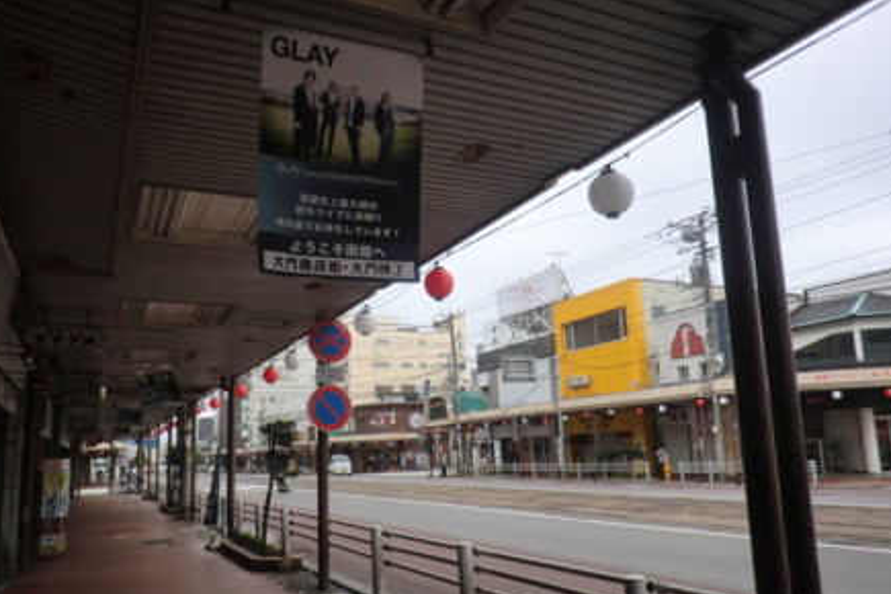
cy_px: 311
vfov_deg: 46.4
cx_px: 449
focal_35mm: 28
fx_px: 693
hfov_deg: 65.5
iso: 50
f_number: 2.8
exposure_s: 1/320
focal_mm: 4.7
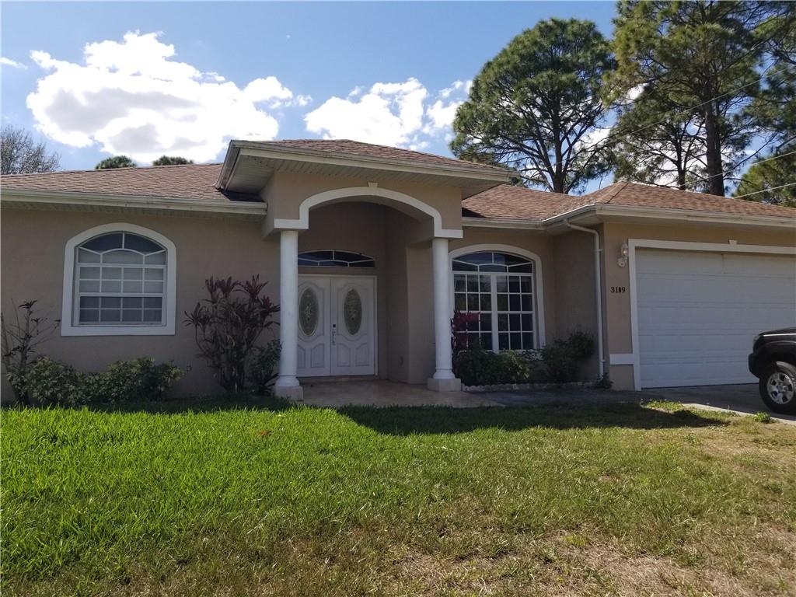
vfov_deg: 53.1
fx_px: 598
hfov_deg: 67.3
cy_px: 298
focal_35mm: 26
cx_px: 398
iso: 50
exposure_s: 1/2504
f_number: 1.7
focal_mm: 4.25
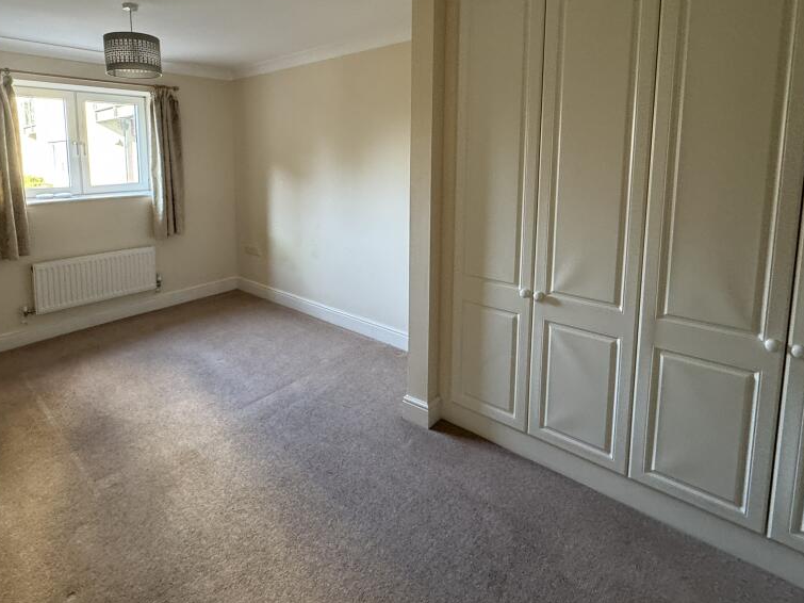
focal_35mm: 19
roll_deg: +0.3
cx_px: 326
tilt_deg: -6.0
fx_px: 441
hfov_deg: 83.7
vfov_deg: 66.9
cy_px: 205
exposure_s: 1/84
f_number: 2.2
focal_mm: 2.22
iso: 320
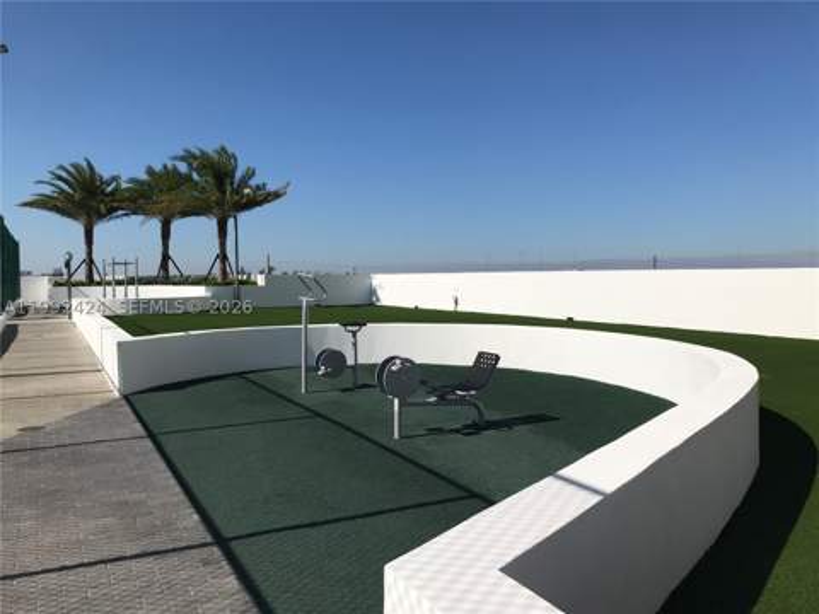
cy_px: 307
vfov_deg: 49.7
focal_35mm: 28
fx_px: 662
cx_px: 410
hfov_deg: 63.4
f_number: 1.8
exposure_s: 1/5988
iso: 20
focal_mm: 3.99
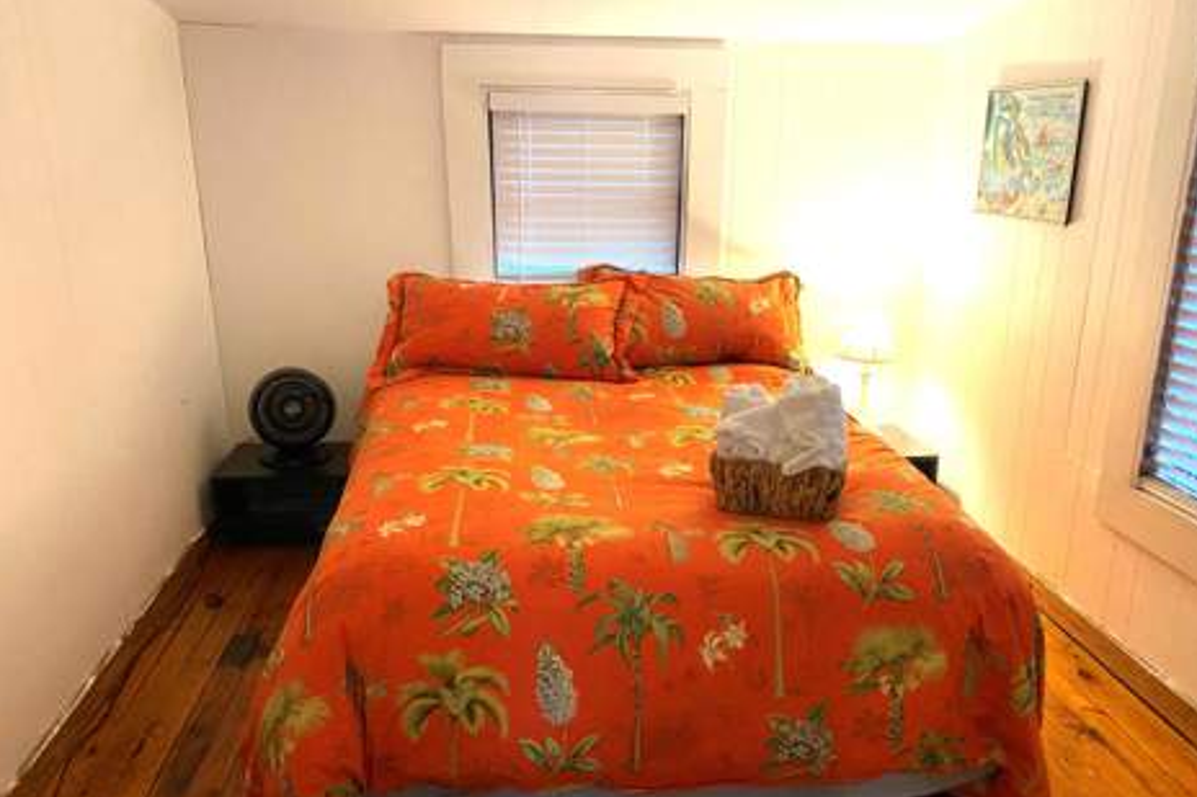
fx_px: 931
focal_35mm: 28
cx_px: 593
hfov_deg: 65.5
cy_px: 418
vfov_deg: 46.4
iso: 400
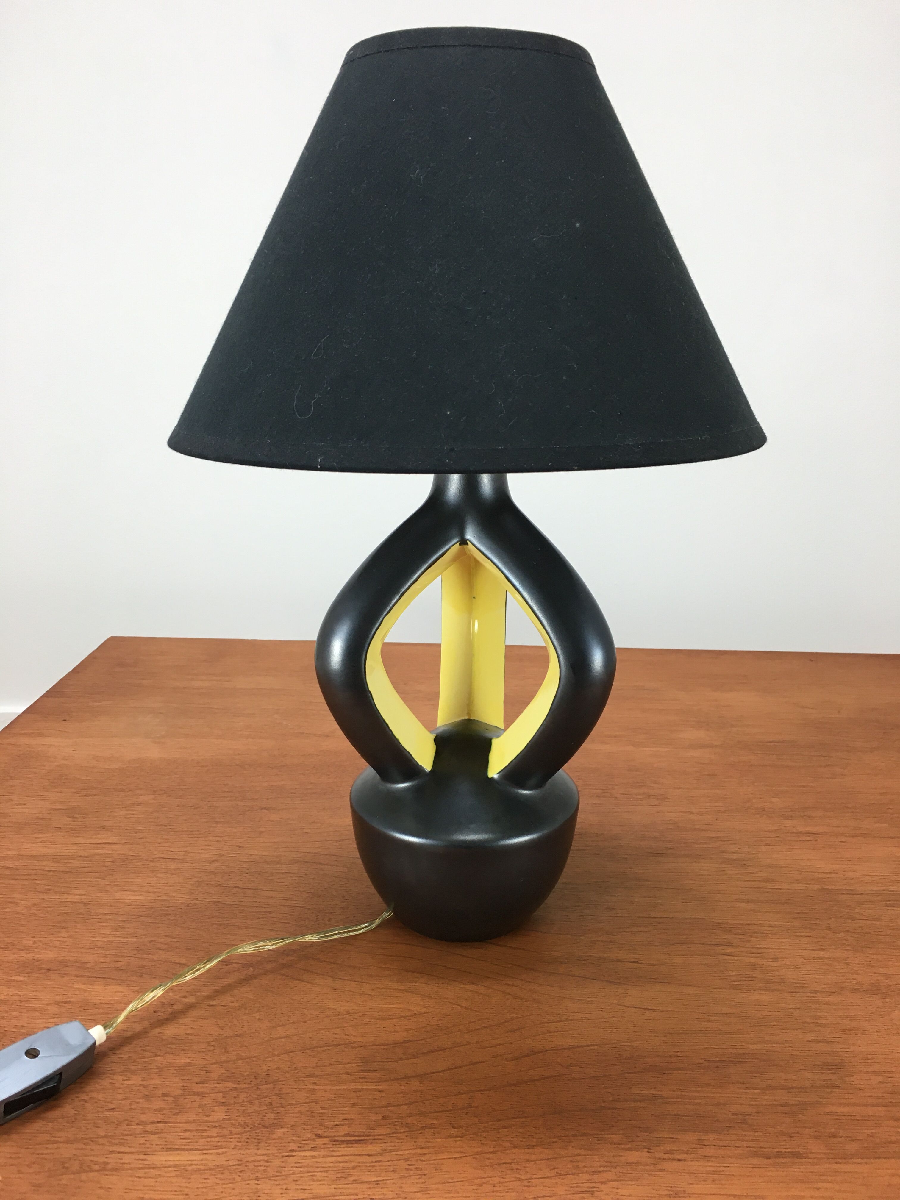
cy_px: 600
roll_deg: -1.5
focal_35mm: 29
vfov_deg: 61.7
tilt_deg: -15.3
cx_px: 450
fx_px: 1005
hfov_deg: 48.2
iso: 40
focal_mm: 4.15
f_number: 2.2
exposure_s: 1/33
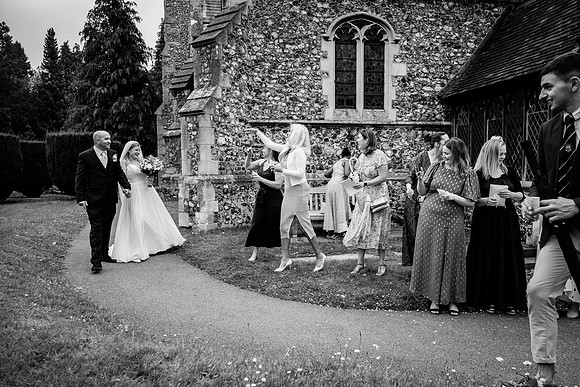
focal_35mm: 28
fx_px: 448
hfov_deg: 65.8
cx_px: 301
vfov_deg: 46.7
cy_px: 194
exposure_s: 1/640
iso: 160
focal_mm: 17
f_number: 2.8
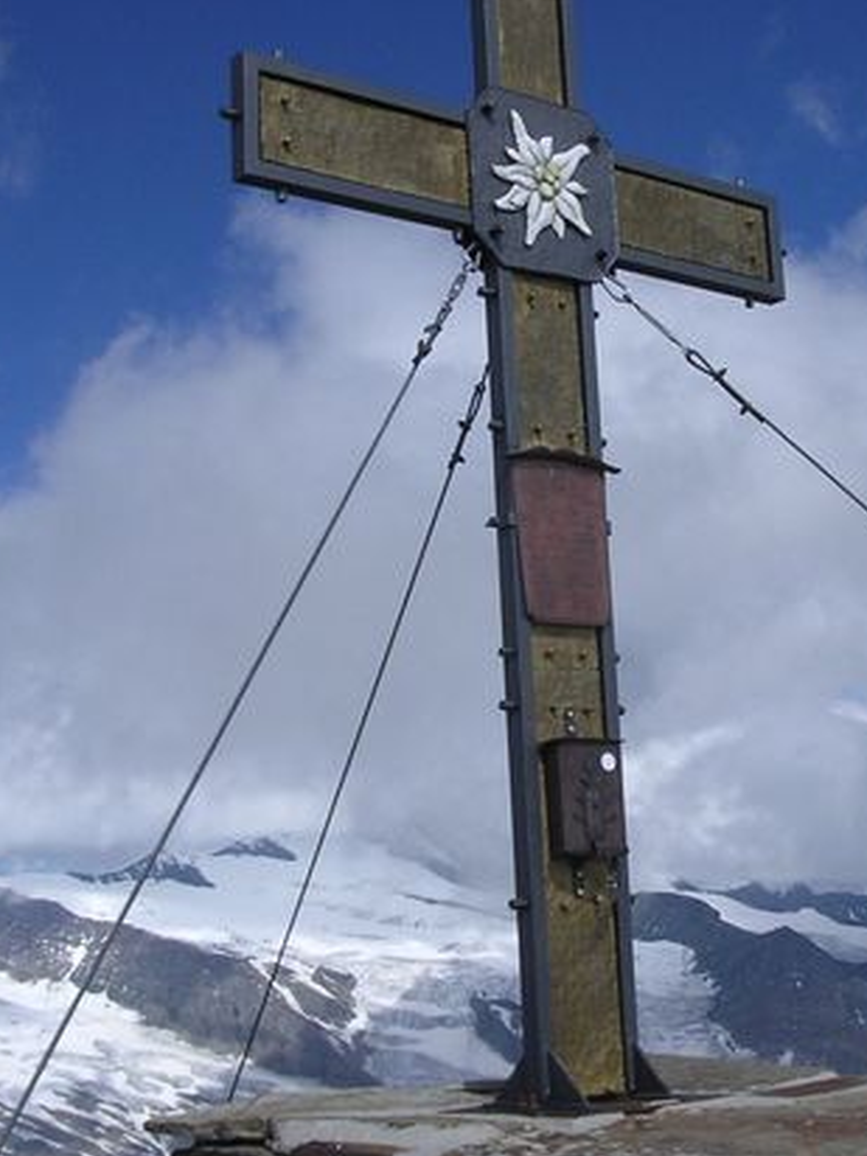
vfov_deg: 32.7
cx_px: 505
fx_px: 1970
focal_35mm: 59
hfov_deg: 24.8
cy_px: 536
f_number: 5.6
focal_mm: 5.8
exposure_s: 1/678
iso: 100
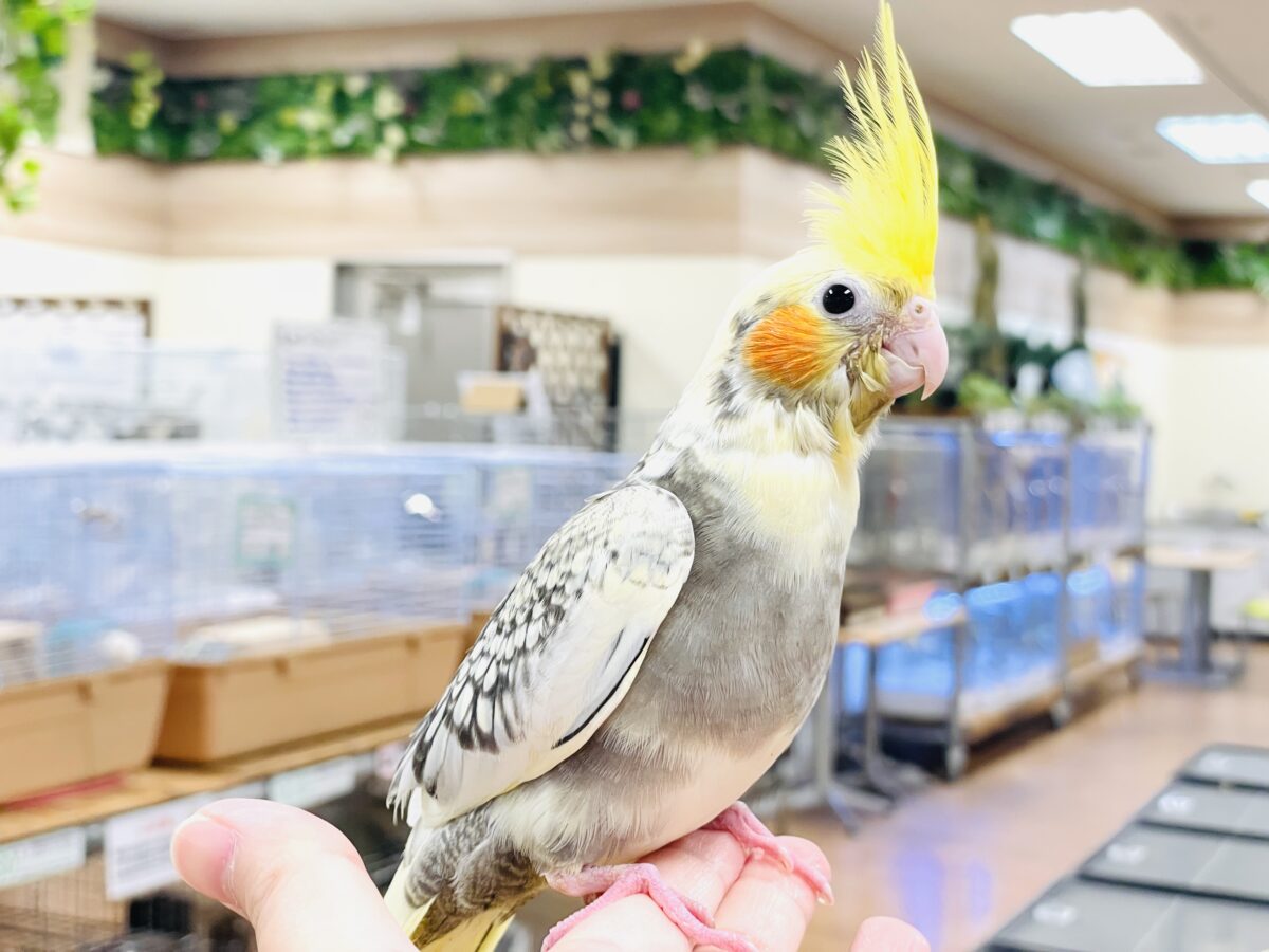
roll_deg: -1.8
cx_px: 634
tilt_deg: -1.4
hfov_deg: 36.8
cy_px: 476
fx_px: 1906
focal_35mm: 52
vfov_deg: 28.0
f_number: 2
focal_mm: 6
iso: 100
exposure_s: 1/100
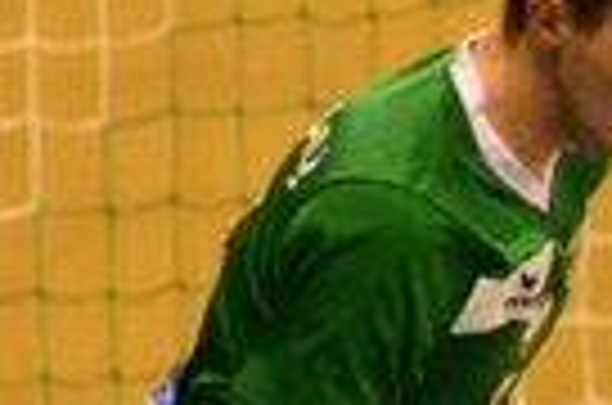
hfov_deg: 1.4
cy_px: 810
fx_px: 24625
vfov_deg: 0.9
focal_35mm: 1452
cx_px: 860
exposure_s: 1/400
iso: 4000
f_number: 5
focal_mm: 165
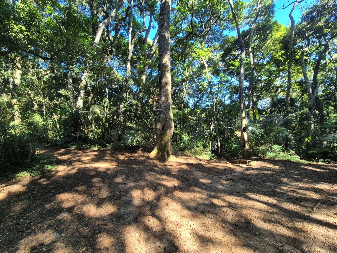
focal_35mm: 13
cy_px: 126
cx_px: 168
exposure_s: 1/120
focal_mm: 2.2
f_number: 2.2
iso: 80
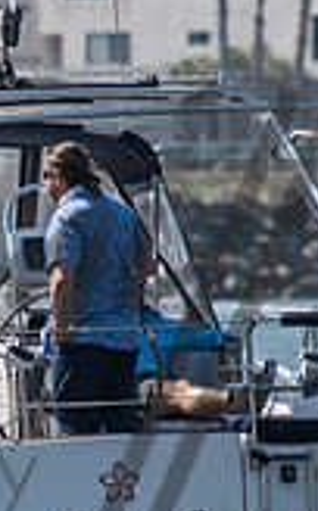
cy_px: 238
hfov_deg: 0.8
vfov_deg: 1.3
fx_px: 22599
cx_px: -100
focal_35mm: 1624
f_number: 6.3
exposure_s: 1/320
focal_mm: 300
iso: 100
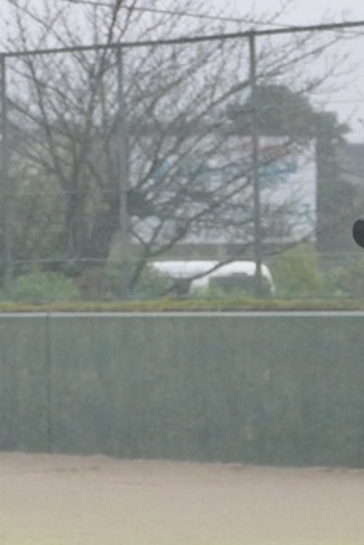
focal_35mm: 345
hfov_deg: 4.0
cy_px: 527
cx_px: 130
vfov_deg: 6.0
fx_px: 5227
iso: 1600
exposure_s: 1/3200
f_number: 3.9
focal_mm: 39.97
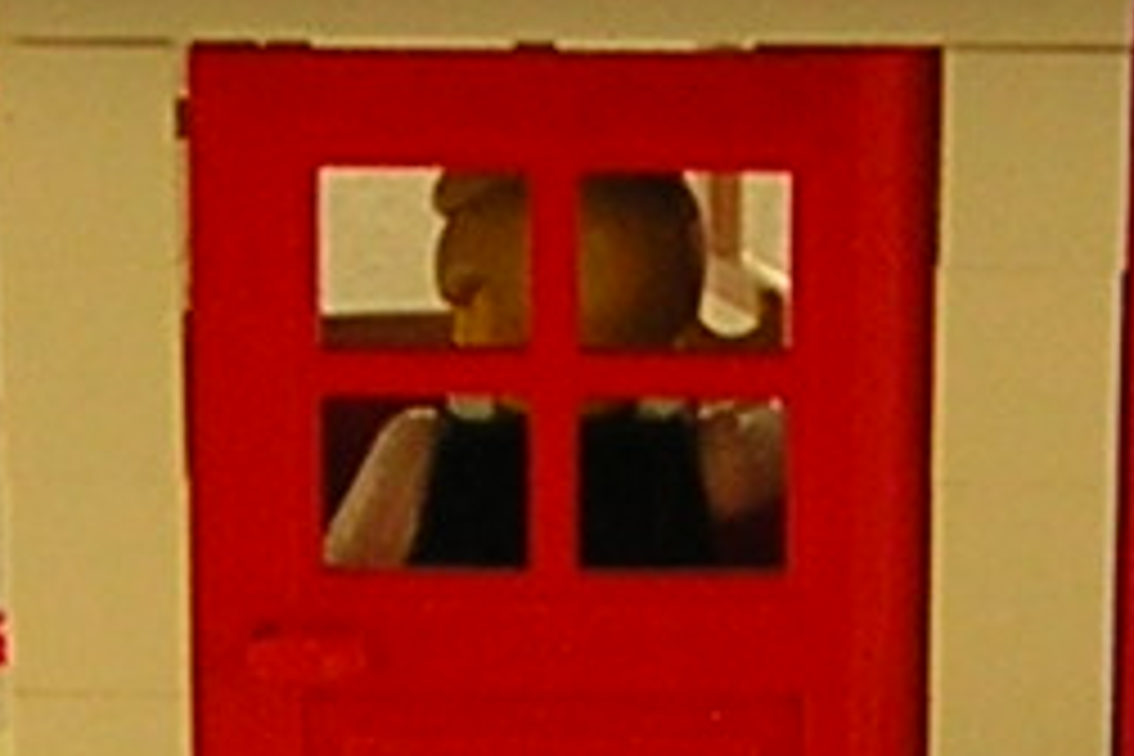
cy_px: 342
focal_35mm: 238
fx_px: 7496
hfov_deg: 8.6
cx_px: 950
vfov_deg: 5.8
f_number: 2.6
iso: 50
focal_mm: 4.7
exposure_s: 1/7.5
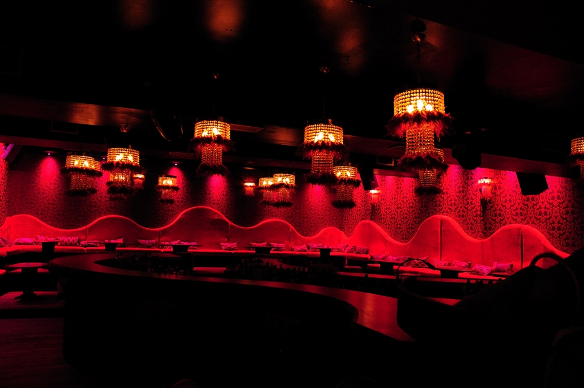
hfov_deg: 67.4
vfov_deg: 47.8
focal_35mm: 27
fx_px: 437
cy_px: 194
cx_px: 292
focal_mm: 18
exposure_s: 1/6
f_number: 4.5
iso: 1600
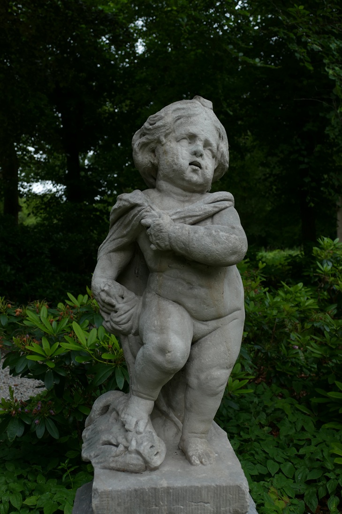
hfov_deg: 33.4
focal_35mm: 40
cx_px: 171
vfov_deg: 48.5
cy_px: 257
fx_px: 570
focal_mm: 14.76
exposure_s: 1/320
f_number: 3.2
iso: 125
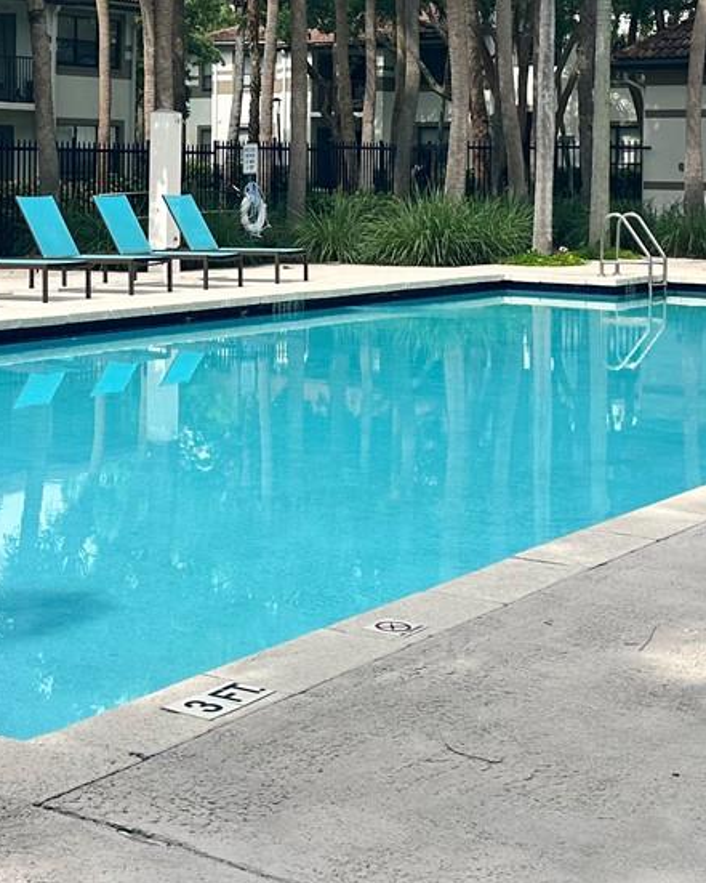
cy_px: 165
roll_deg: -0.4
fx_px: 1776
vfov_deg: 27.3
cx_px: 221
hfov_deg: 22.4
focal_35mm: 68
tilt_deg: -0.7
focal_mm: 6.86
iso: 80
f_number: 1.78
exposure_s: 1/4762
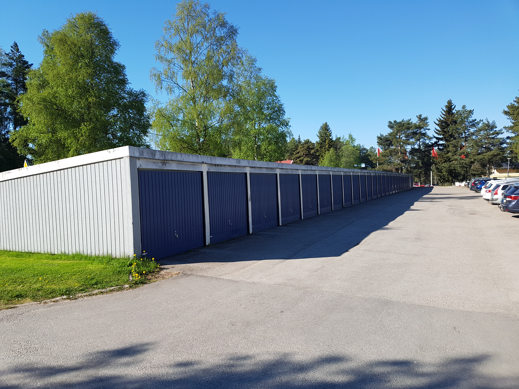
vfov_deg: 53.1
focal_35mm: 26
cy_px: 194
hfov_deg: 67.3
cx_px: 260
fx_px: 390
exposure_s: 1/1572
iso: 50
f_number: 1.7
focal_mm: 4.2
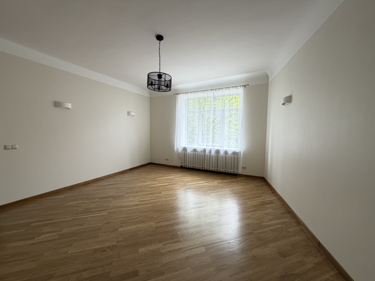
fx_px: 152
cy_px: 140
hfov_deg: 102.1
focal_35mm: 14
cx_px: 188
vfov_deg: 85.7
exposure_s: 1/121
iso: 160
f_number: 2.2
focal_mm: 2.22
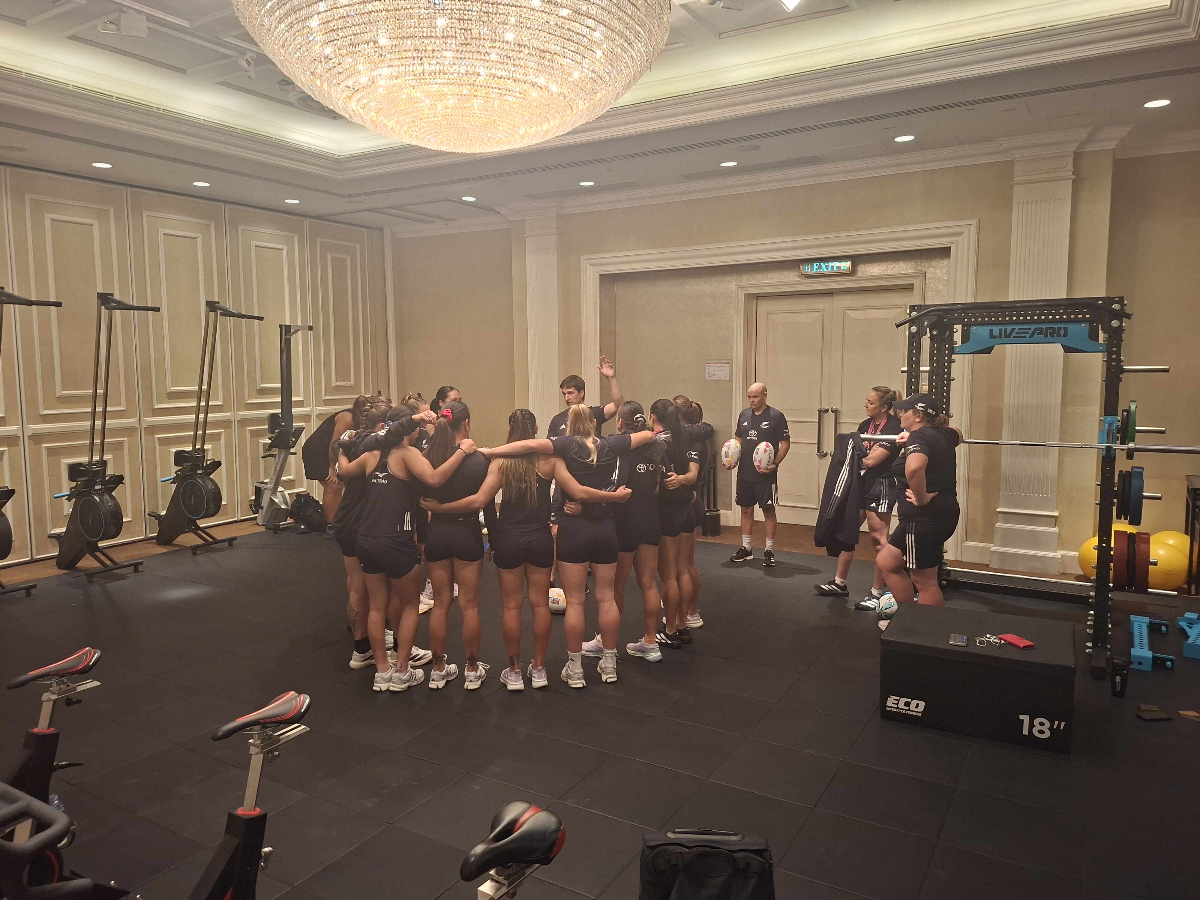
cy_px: 450
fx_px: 797
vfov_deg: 58.9
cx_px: 600
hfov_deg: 73.9
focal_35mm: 23
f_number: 1.8
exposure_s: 1/100
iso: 250
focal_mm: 5.54
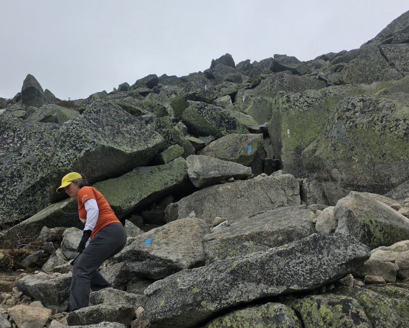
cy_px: 165
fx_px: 424
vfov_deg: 42.2
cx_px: 163
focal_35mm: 35
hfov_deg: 51.2
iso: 25
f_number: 2.2
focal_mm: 4.15
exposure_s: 1/1183
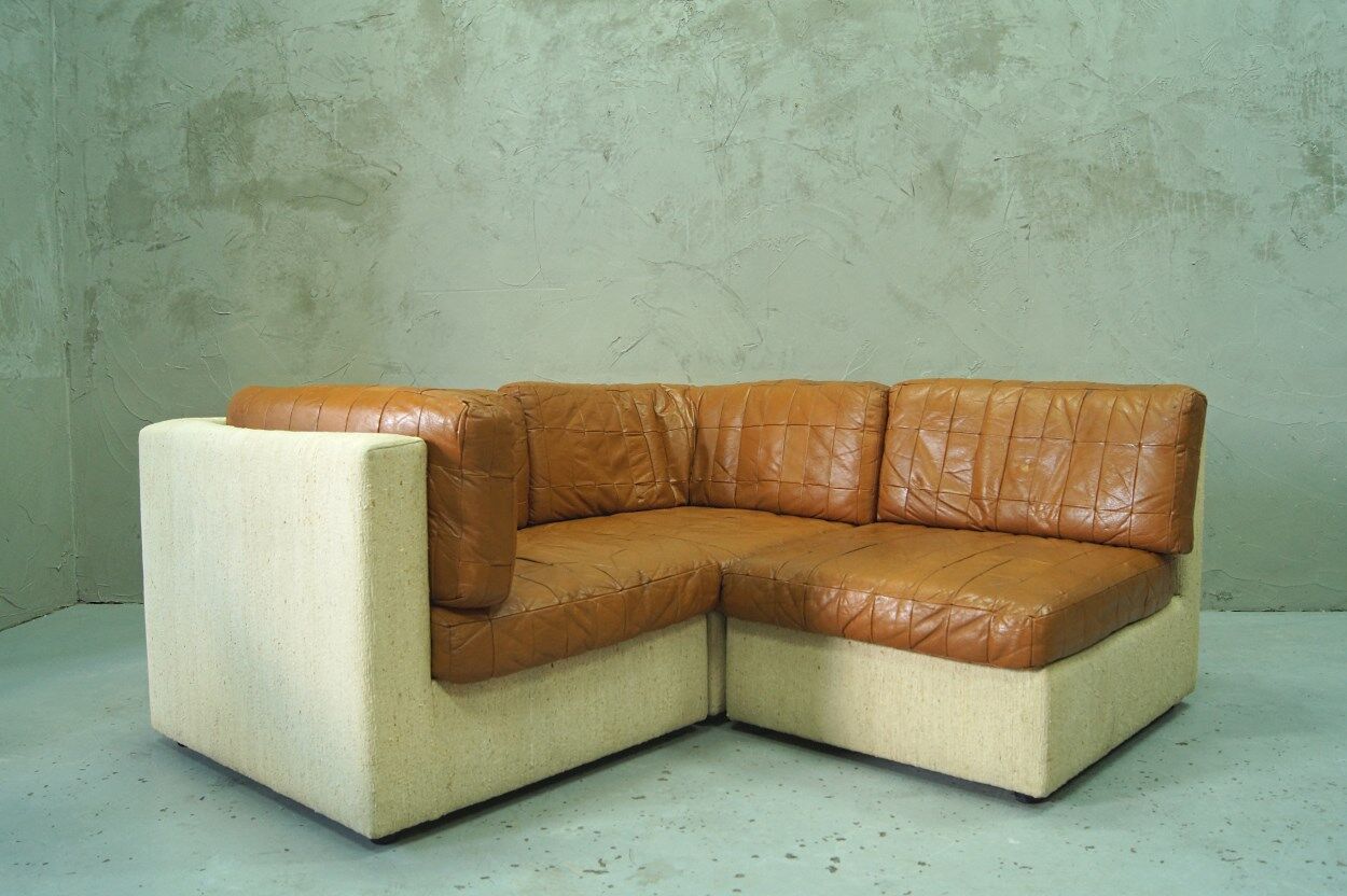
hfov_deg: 62.0
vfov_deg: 43.6
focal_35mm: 30
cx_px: 674
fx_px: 1122
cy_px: 448
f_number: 7.1
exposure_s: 1/10
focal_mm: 20
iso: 400
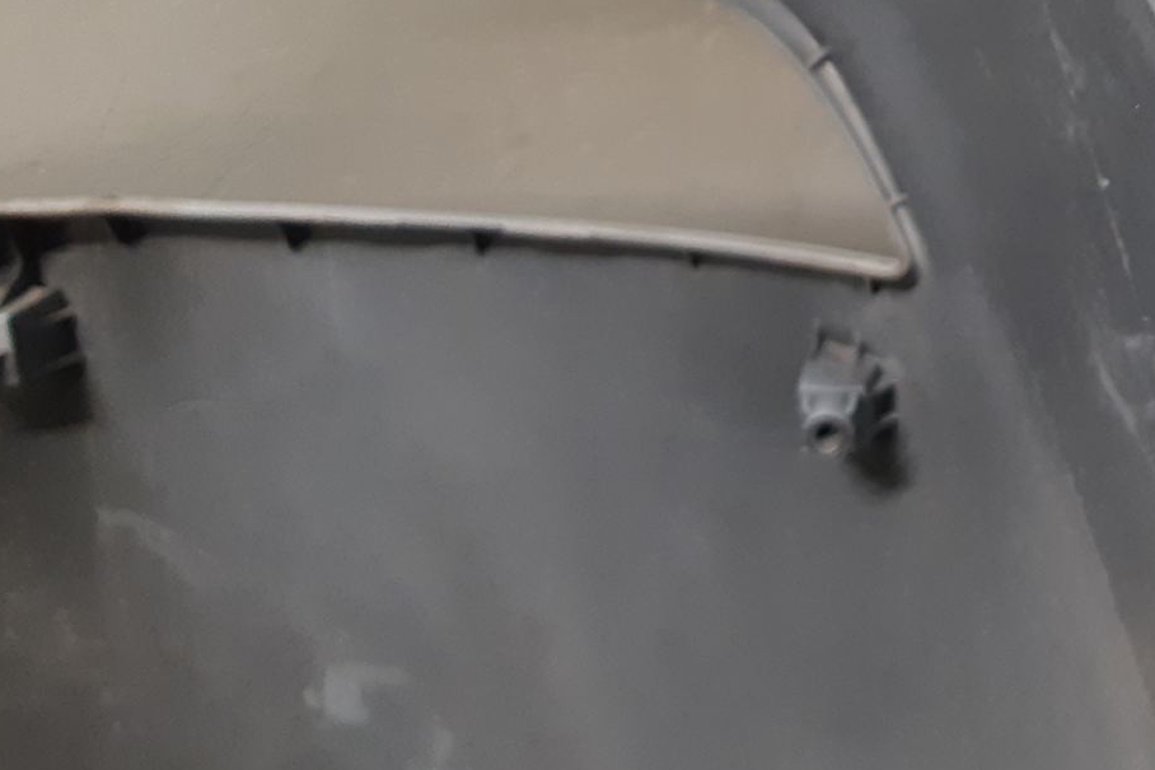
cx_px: 1269
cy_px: 116
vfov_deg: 21.9
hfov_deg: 29.6
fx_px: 1957
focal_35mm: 61
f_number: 1.7
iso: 160
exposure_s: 1/50
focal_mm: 3.93
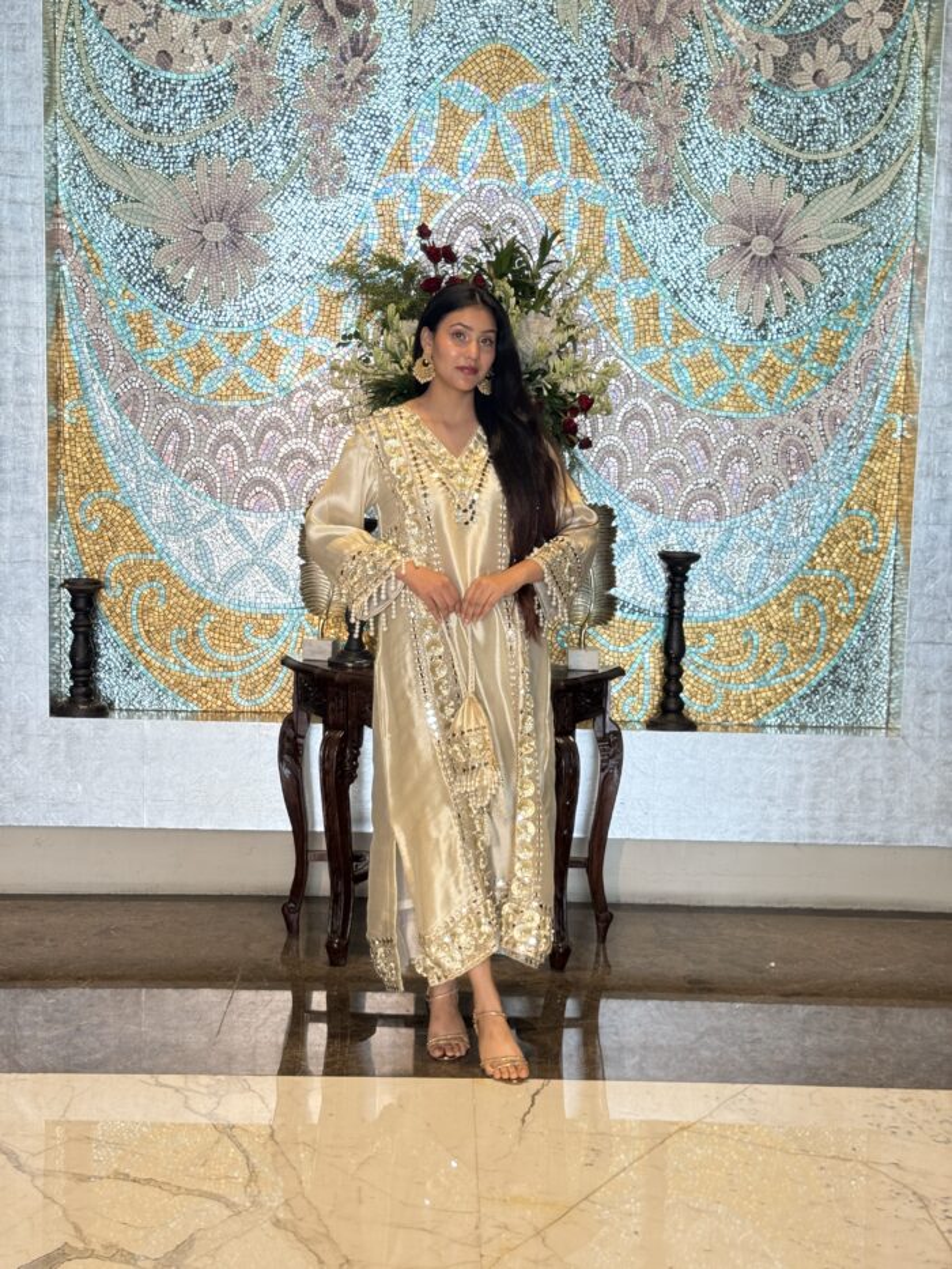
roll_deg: -1.9
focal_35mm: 48
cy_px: 634
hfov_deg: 30.3
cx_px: 476
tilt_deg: -6.4
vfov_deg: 39.7
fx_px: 1760
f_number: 1.78
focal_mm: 6.76
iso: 80
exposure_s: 1/100
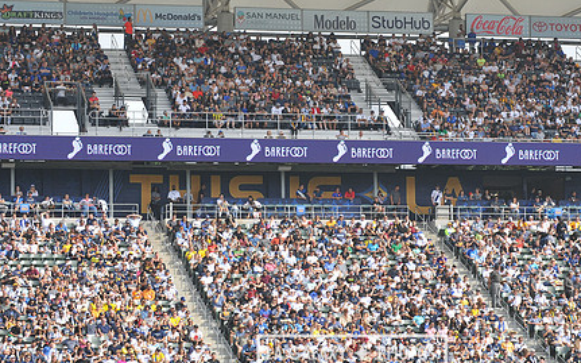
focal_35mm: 144
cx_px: 352
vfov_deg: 9.1
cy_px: 150
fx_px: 2279
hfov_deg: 14.5
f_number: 9
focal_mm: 105
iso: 250
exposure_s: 1/320
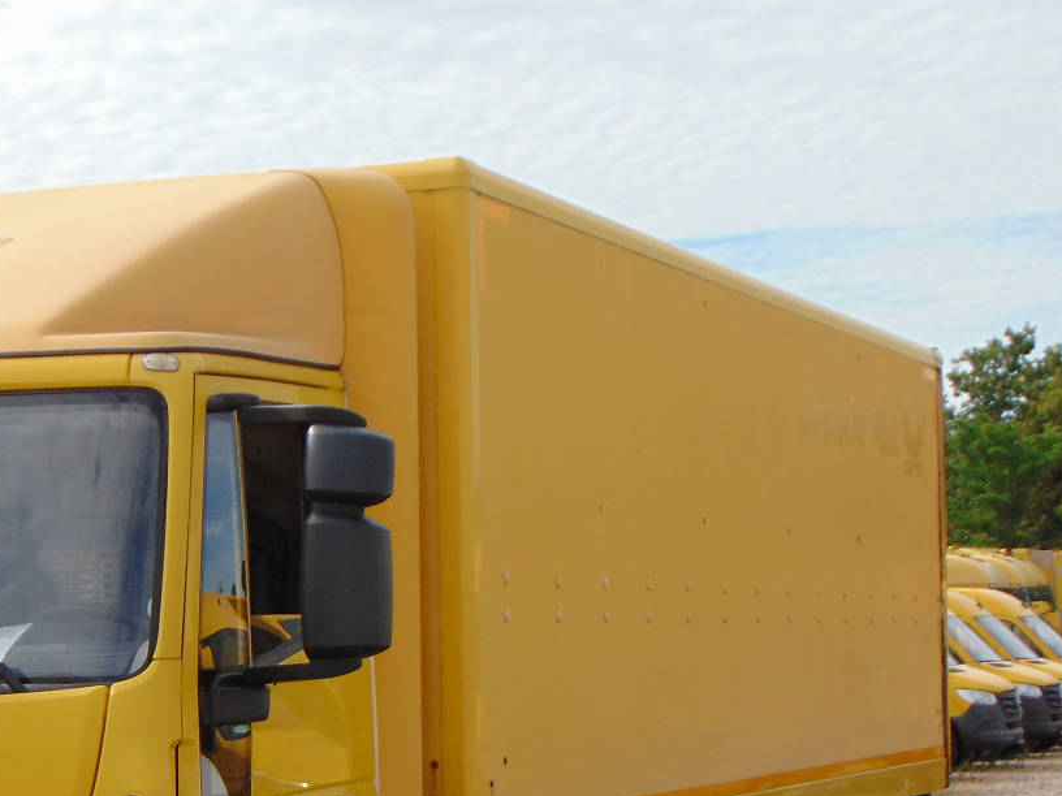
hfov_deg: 19.8
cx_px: 178
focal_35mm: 98
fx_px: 3007
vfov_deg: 15.0
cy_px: 685
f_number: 3.5
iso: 80
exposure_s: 1/1000
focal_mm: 9
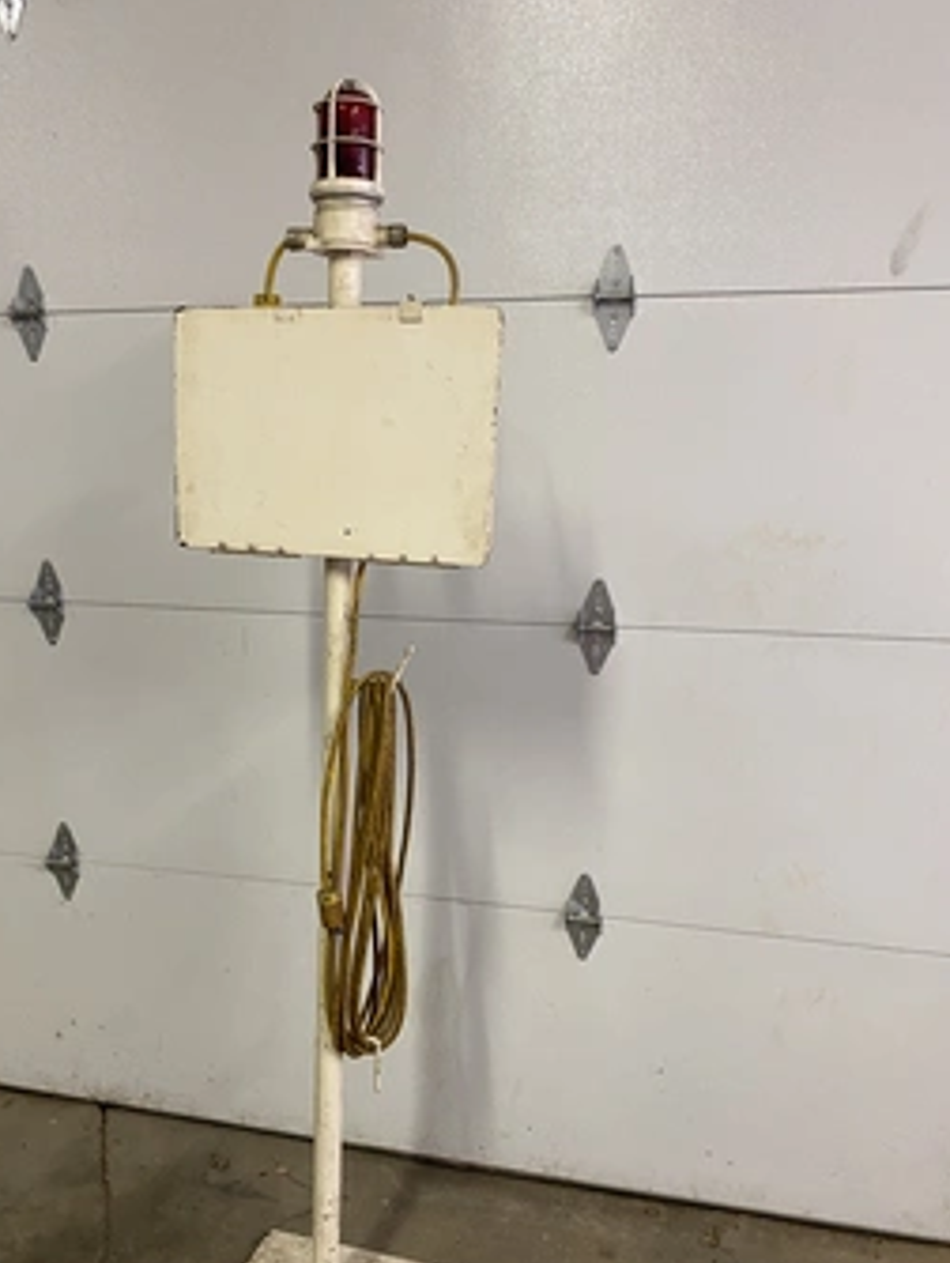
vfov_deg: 57.9
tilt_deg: -12.2
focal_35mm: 31
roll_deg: -0.3
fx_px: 1132
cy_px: 746
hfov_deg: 45.3
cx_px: 388
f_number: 1.8
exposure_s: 1/60
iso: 200
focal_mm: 4.25
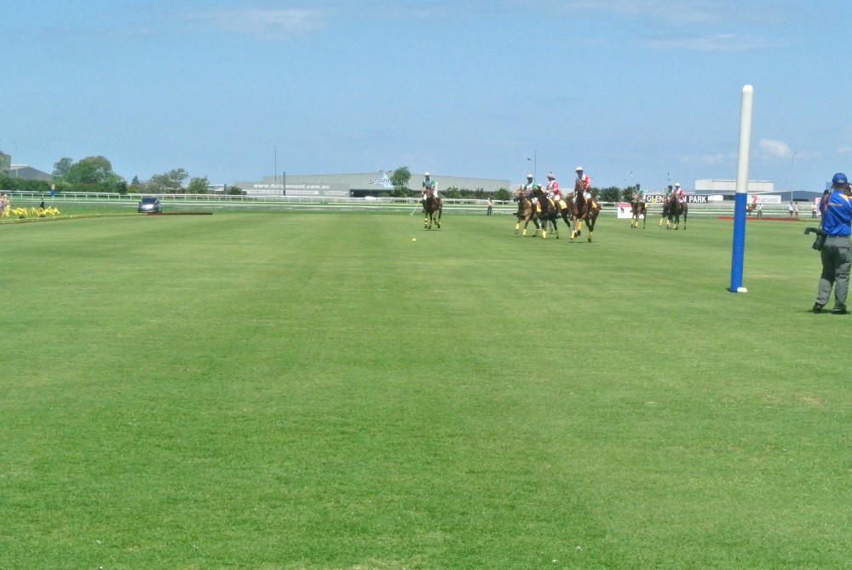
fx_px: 1919
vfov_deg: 16.9
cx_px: 426
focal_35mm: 81
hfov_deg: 25.0
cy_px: 285
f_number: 13
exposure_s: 1/3200
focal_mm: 30
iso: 3200
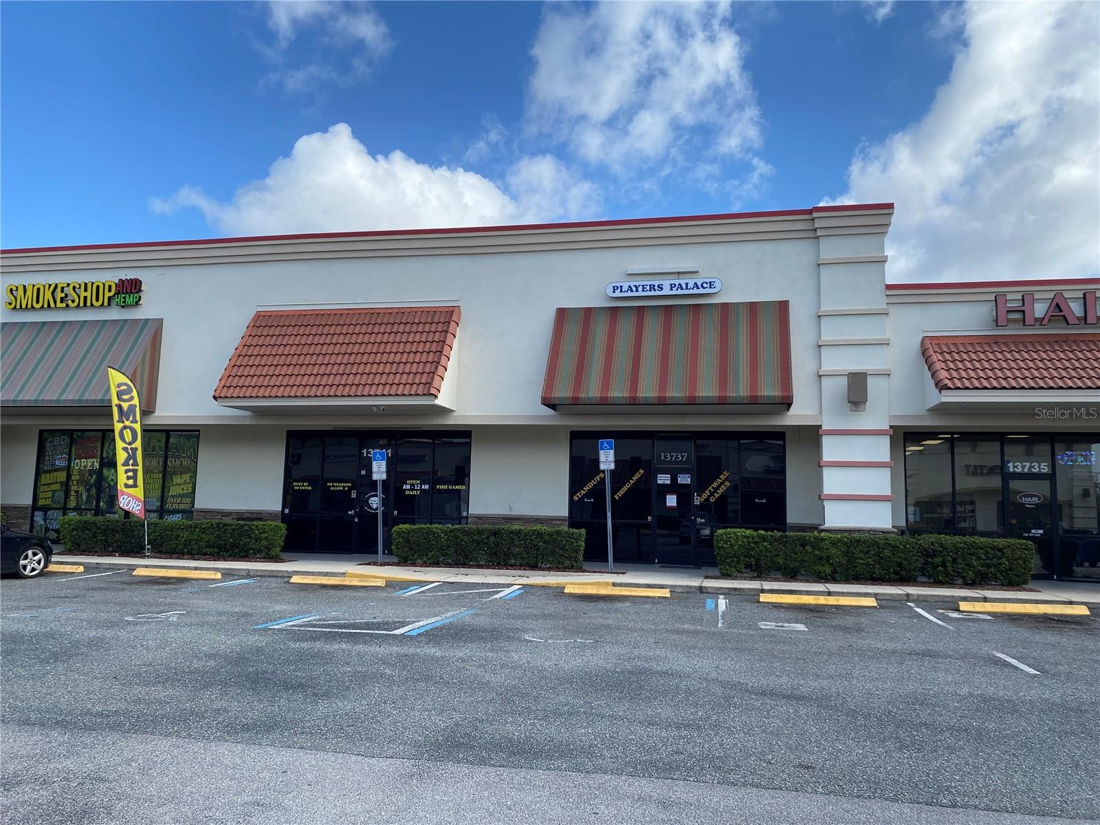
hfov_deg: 67.3
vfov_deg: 53.1
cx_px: 550
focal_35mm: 26
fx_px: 826
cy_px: 412
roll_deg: -1.1
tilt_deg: +5.1
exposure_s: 1/1838
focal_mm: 4.25
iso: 32
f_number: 1.8
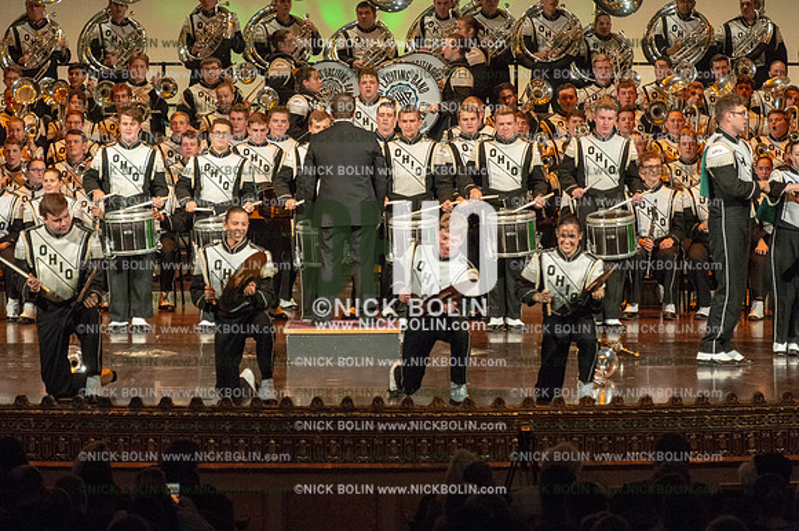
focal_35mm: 190
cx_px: 400
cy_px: 266
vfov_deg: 7.2
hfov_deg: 10.8
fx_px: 4214
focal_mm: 190
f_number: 5.6
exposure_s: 1/320
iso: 8000
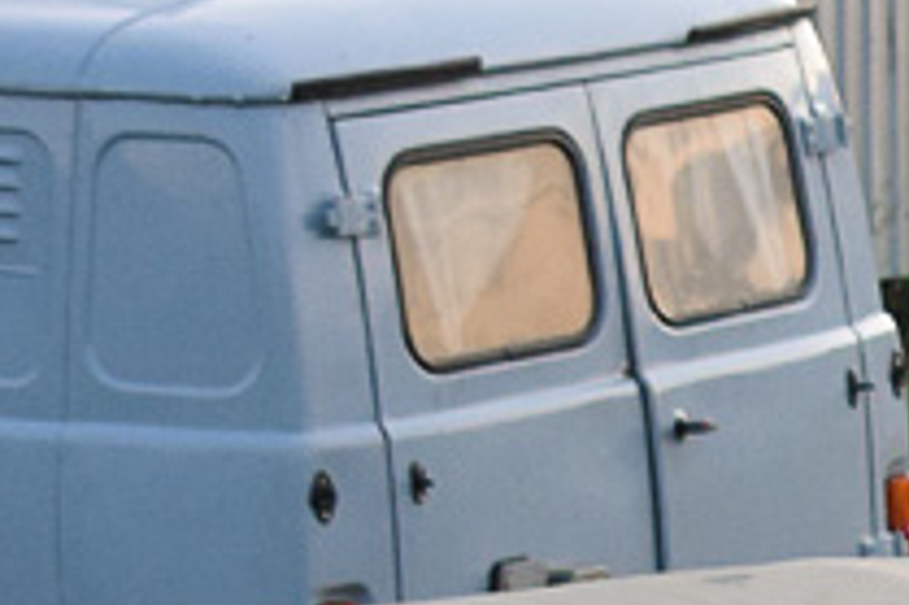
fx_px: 8250
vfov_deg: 4.1
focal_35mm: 327
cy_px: 1528
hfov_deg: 6.1
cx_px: 1962
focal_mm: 38
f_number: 6.3
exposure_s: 1/640
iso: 800
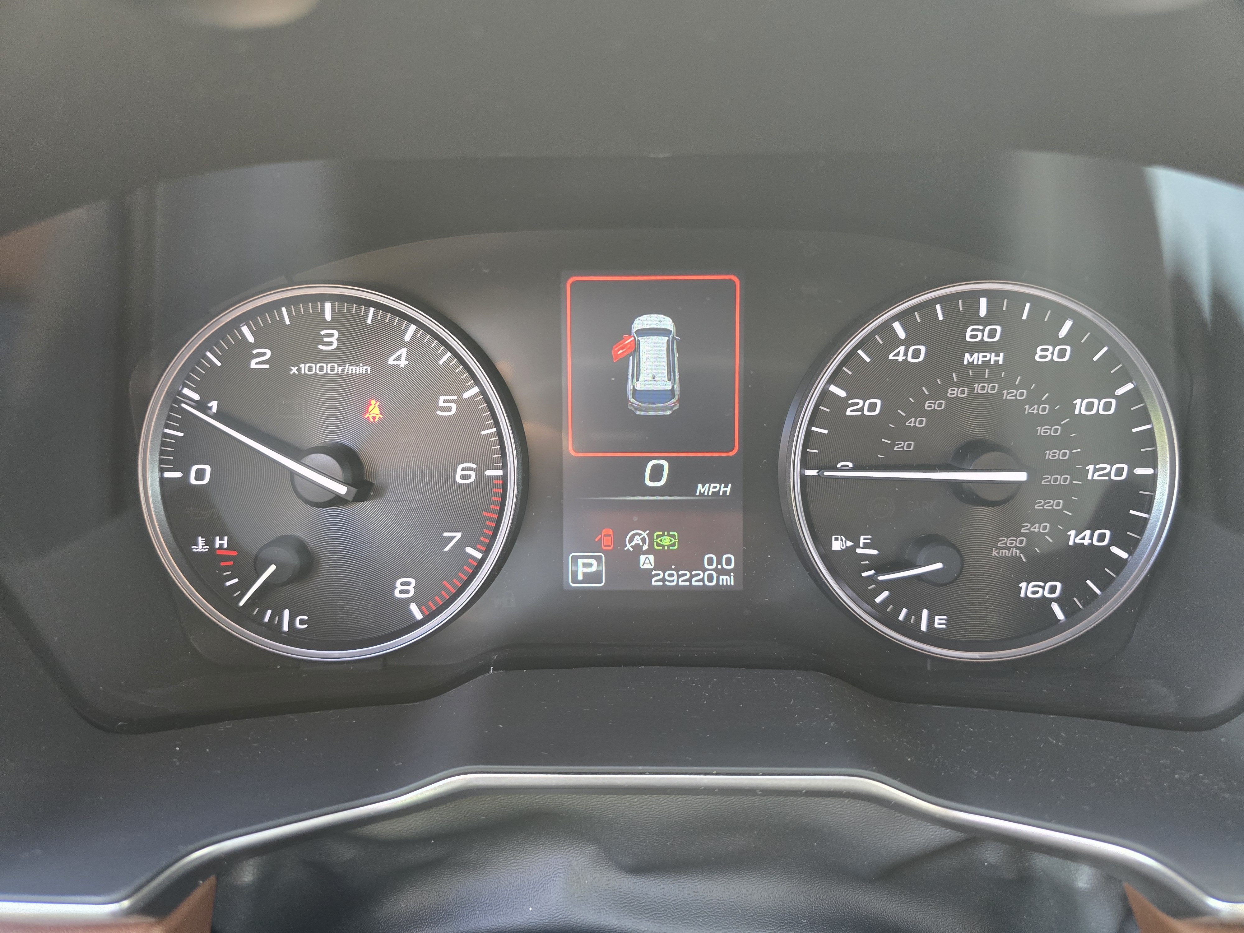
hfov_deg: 73.9
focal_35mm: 23
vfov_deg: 58.9
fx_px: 827
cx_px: 622
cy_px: 466
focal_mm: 6.3
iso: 500
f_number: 1.7
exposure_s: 1/100
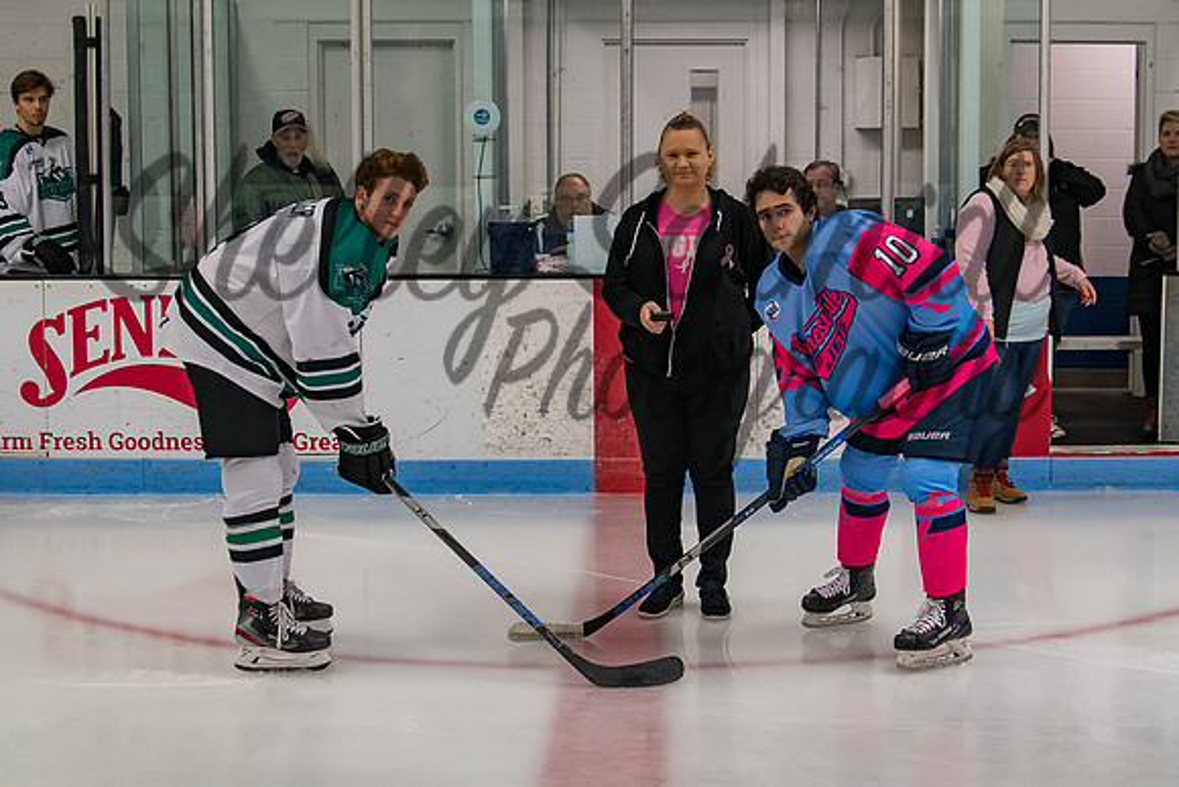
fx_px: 1794
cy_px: 331
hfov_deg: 36.3
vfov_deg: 24.7
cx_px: 675
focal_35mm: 55
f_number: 4
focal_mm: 28
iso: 1250
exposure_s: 1/250
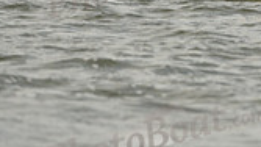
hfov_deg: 1.5
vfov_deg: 0.8
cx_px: 349
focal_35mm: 1456
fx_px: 10078
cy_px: -126
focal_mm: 400
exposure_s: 1/1250
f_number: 7.1
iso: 320
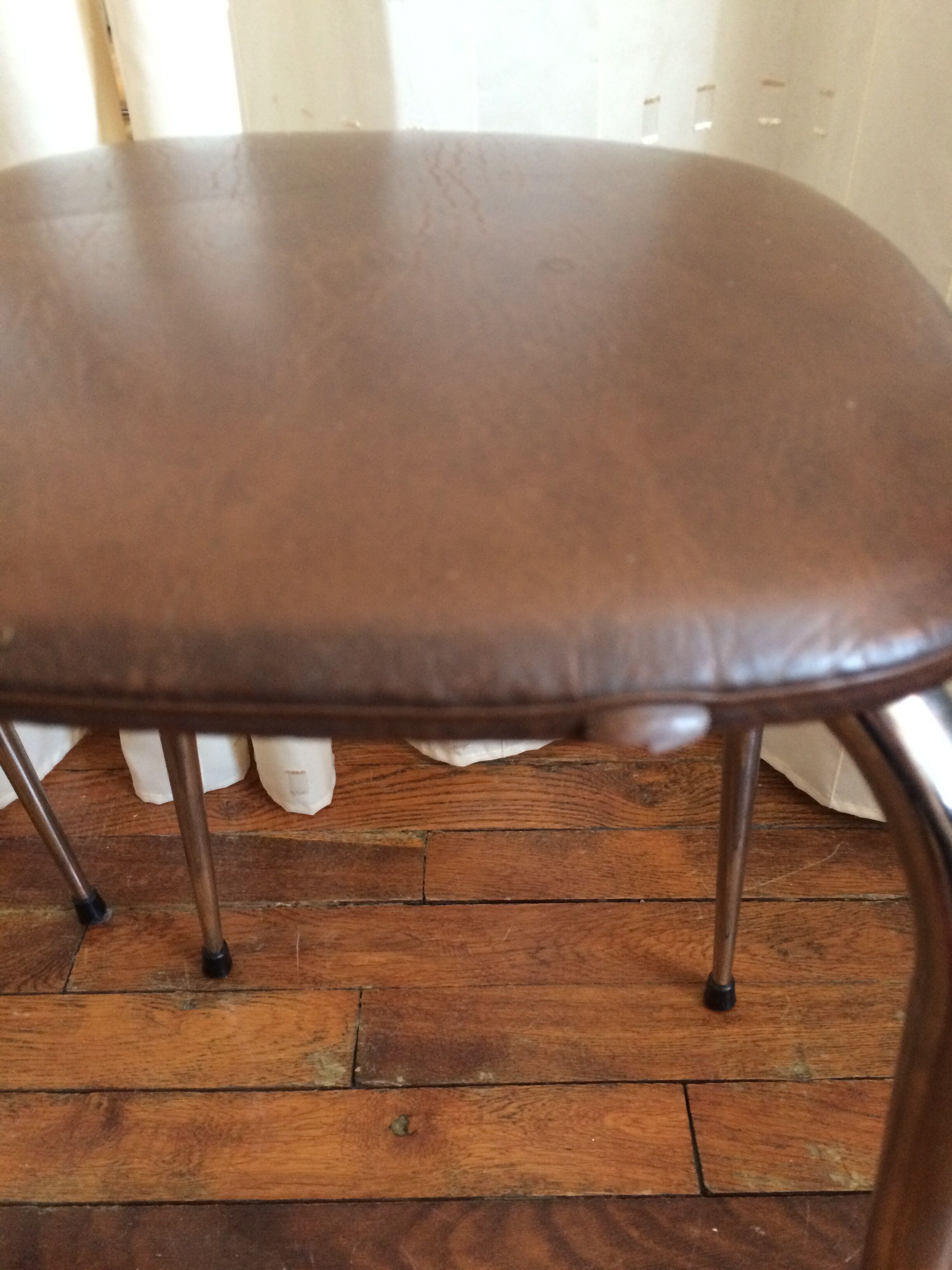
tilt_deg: -38.3
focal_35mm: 29
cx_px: 476
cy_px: 635
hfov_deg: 48.2
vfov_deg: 61.7
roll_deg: +3.7
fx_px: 1063
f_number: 2.2
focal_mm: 4.15
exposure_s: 1/17
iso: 320
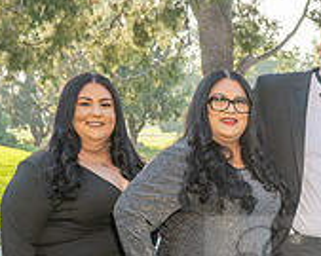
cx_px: 370
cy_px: 261
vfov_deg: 13.4
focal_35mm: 113
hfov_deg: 16.4
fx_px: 1073
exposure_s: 1/200
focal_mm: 35
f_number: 6.3
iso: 200
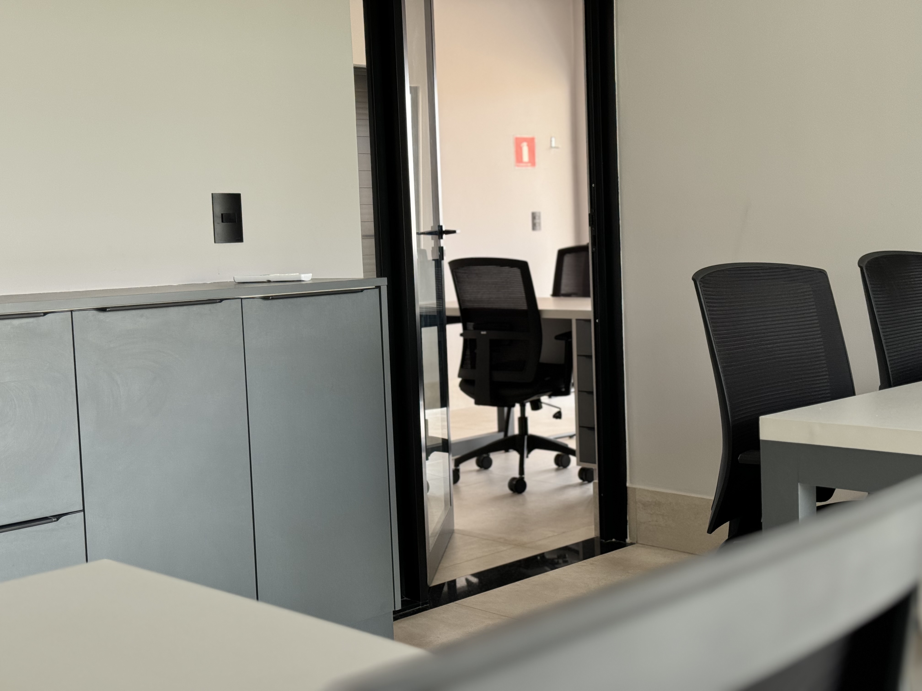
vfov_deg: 30.3
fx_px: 1278
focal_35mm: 48
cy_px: 346
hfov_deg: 39.7
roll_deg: +2.2
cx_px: 461
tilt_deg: -4.9
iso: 50
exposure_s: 1/121
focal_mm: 6.76
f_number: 1.78
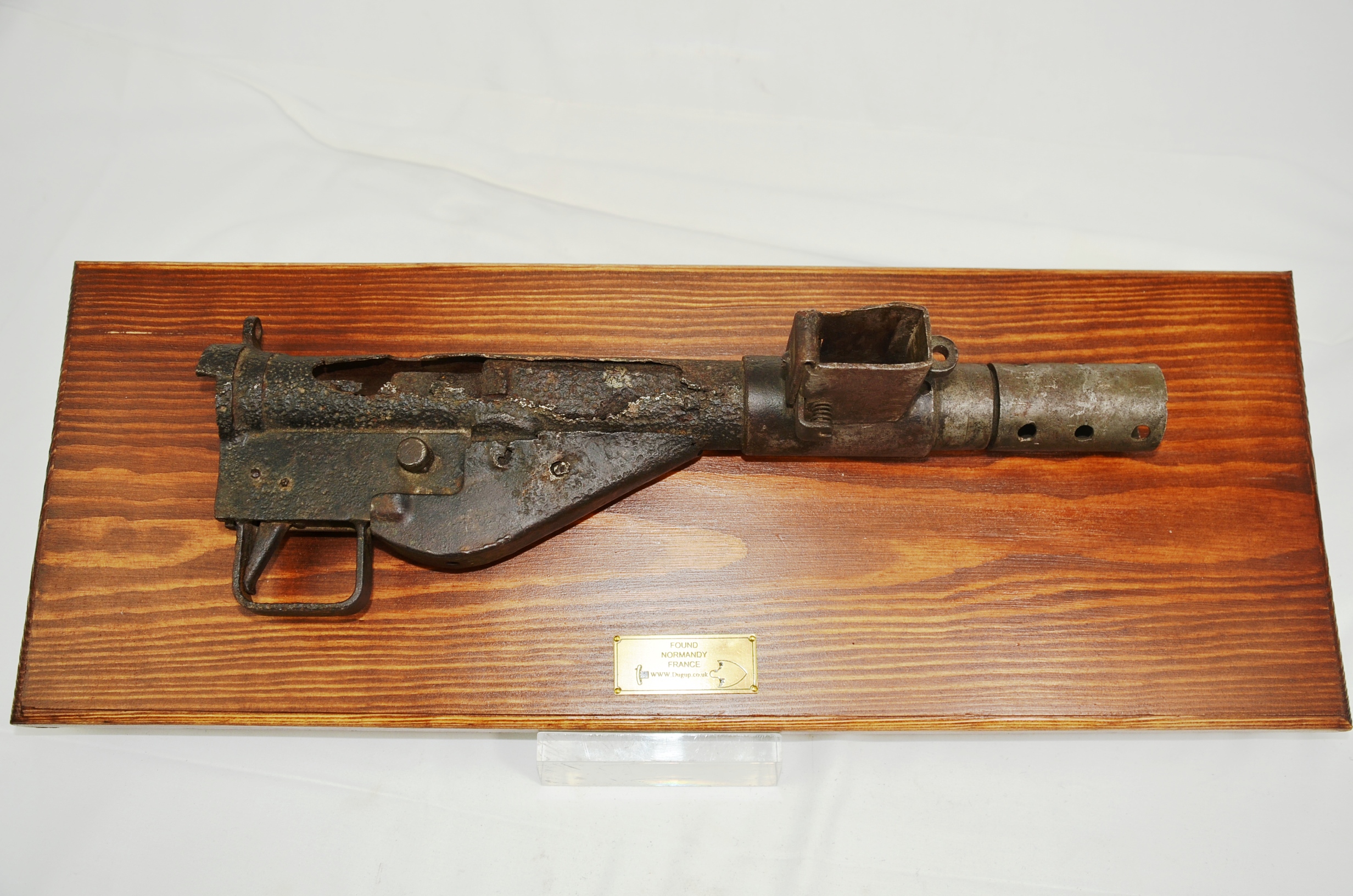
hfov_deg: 57.3
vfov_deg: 39.8
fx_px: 1238
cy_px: 448
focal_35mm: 33
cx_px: 676
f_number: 4
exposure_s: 1/250
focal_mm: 22
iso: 160
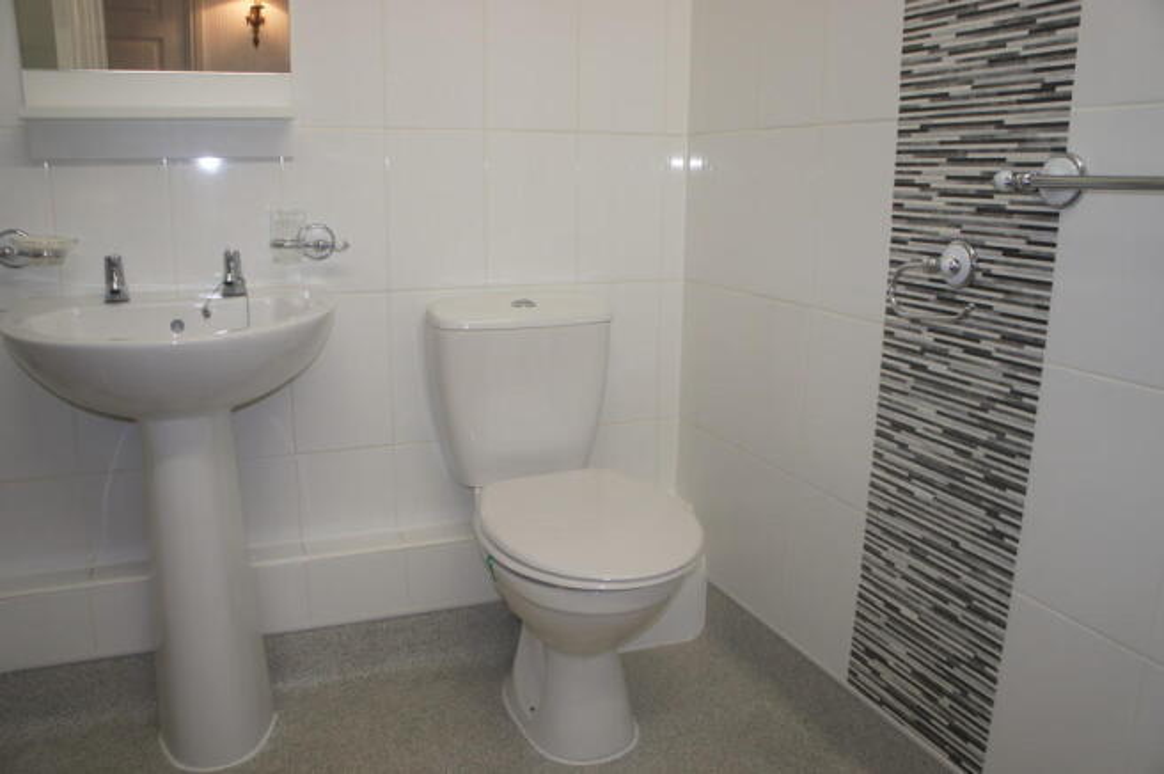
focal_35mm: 27
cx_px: 582
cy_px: 387
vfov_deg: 47.8
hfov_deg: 67.4
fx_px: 872
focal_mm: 18
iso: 200
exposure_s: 1/60
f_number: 4
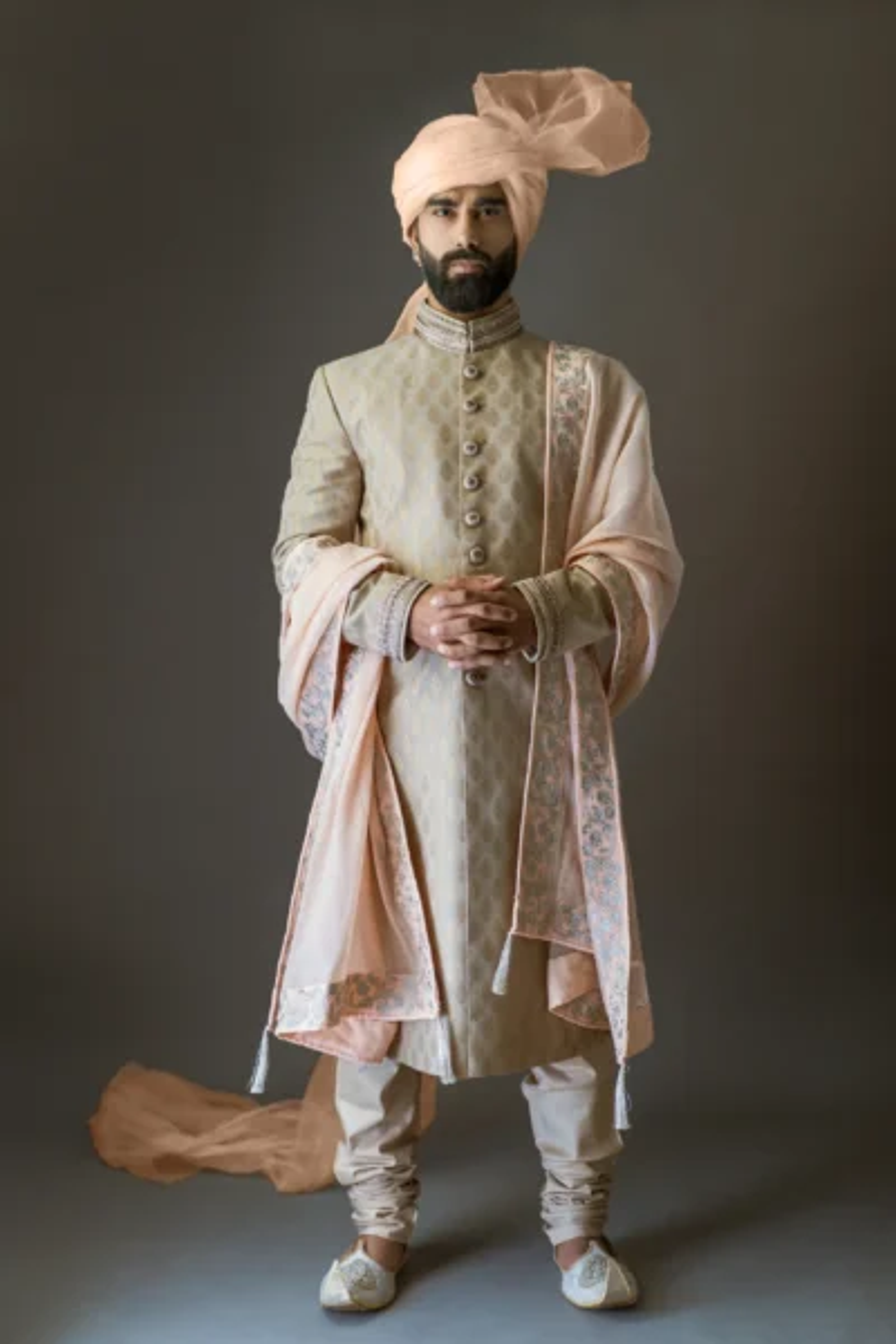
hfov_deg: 24.6
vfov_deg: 36.2
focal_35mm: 55
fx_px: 2053
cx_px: 448
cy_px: 672
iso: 80
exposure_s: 1/160
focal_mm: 55
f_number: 1.8
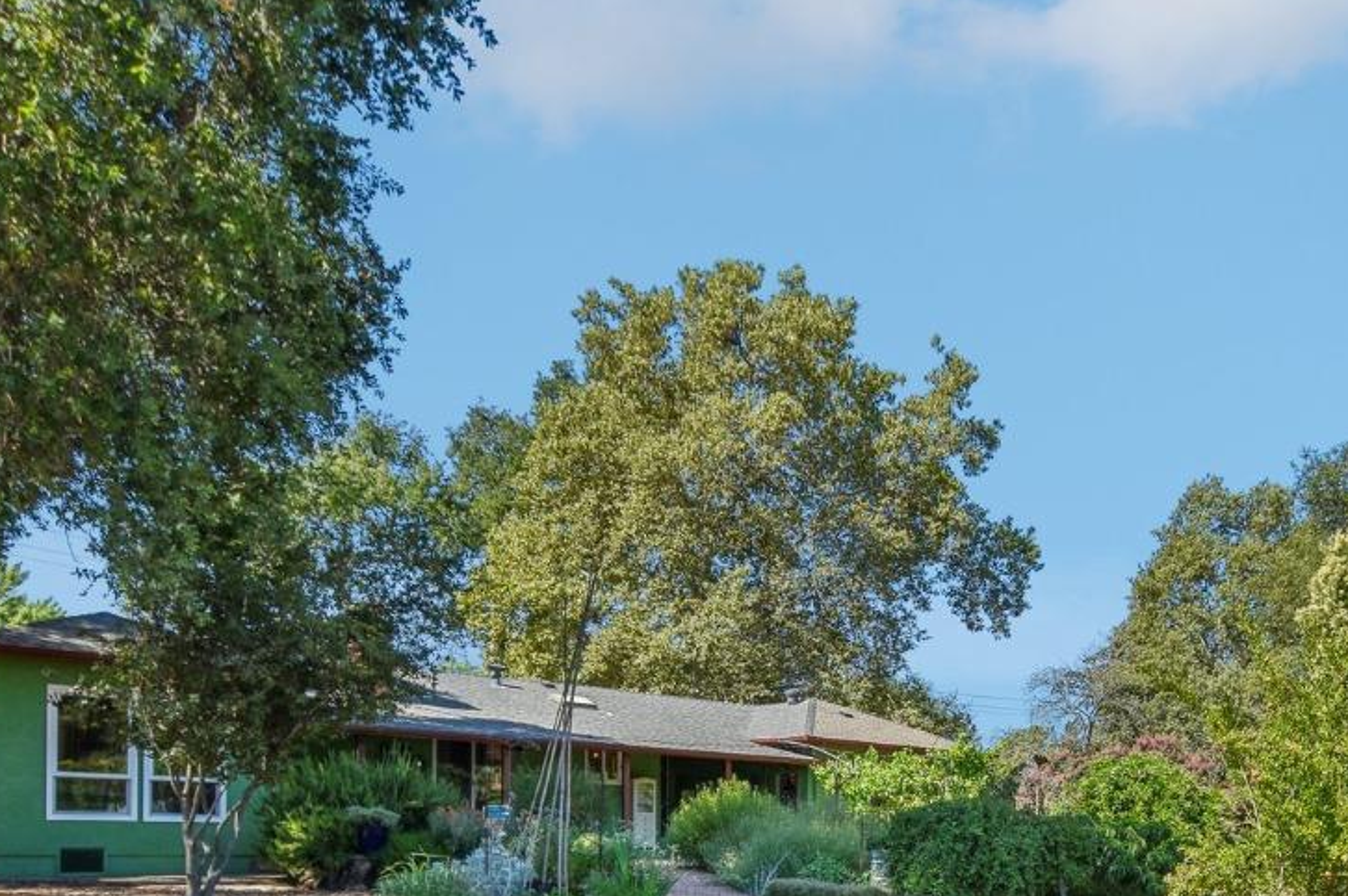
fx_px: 1160
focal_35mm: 31
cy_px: 849
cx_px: 925
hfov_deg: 58.6
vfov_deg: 38.6
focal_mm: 10
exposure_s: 1/160
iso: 100
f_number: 8
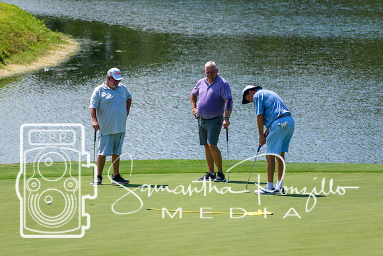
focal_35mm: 375
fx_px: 3990
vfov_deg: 3.7
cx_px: 192
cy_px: 128
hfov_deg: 5.5
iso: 360
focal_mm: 250
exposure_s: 1/2000
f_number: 6
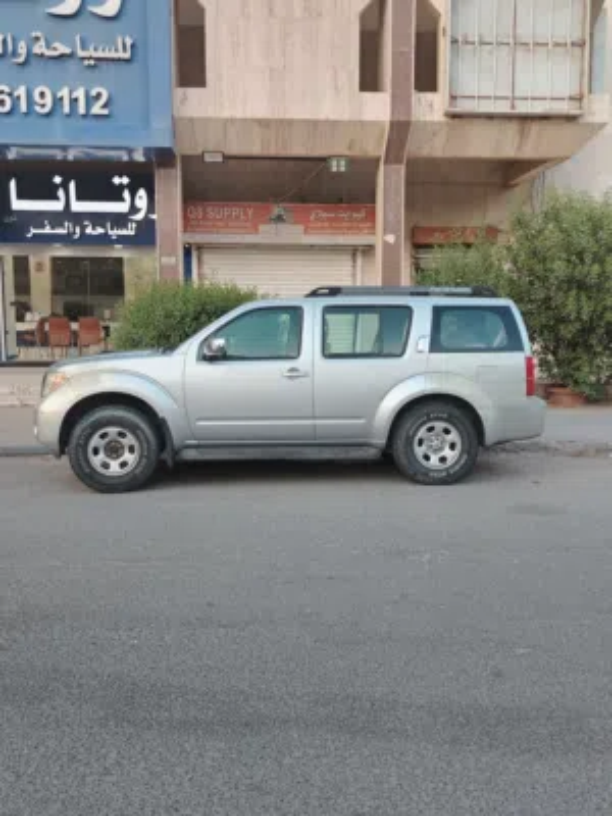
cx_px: 306
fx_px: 778
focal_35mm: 33
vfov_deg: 55.4
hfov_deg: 42.9
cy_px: 408
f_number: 1.75
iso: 139
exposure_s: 1/100
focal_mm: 5.25
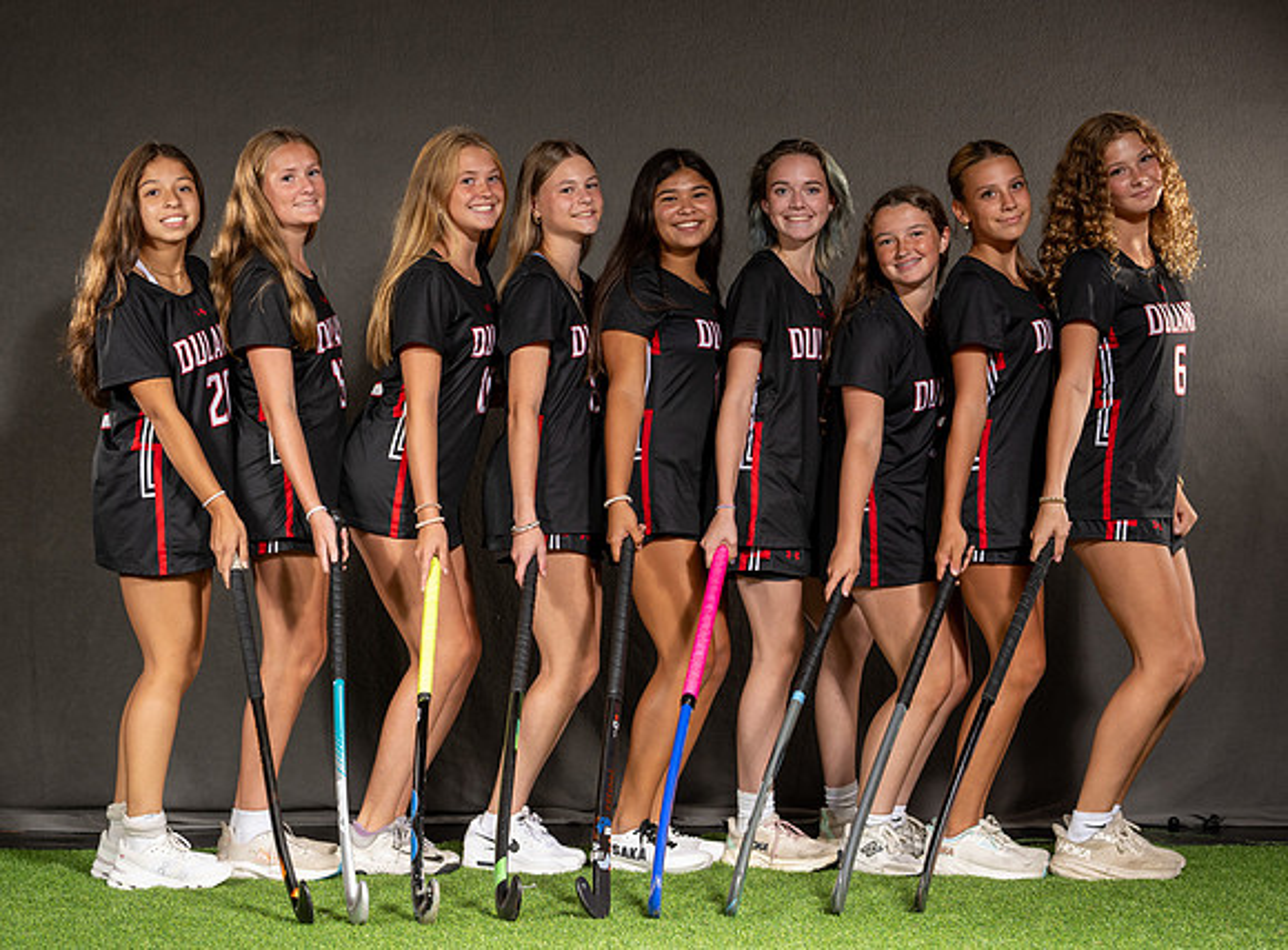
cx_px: 636
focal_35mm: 74
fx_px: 2728
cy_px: 432
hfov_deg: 26.6
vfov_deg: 19.8
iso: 160
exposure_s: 1/125
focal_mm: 55
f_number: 6.3
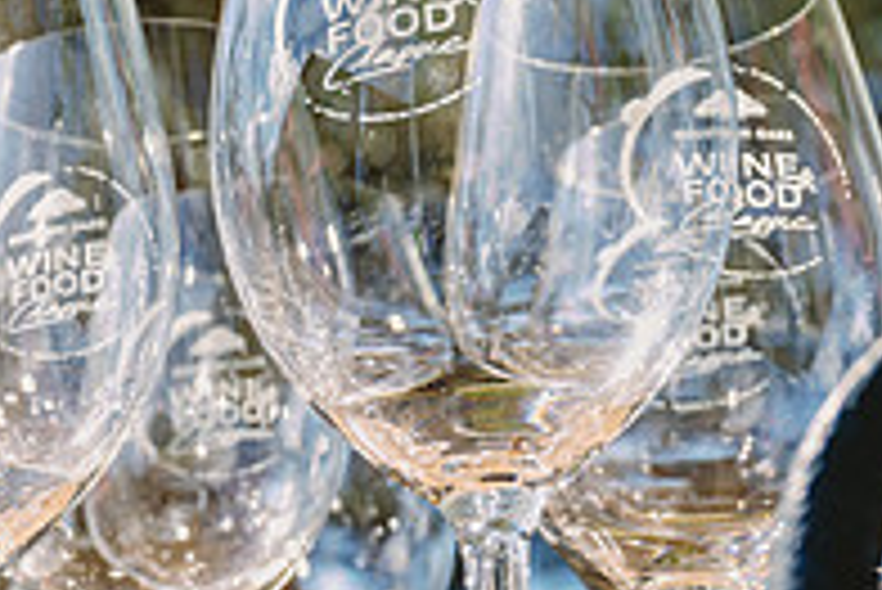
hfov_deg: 15.0
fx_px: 3187
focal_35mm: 130
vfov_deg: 10.5
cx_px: -302
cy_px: 498
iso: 125
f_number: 5.6
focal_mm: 44
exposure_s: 1/400
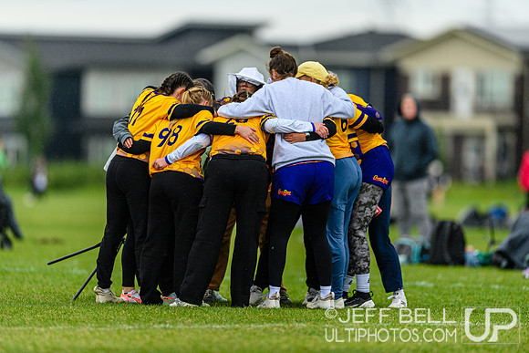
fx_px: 5879
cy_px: 176
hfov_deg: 5.2
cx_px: 264
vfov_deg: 3.4
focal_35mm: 400
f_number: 3.2
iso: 320
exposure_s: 1/1250
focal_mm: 400
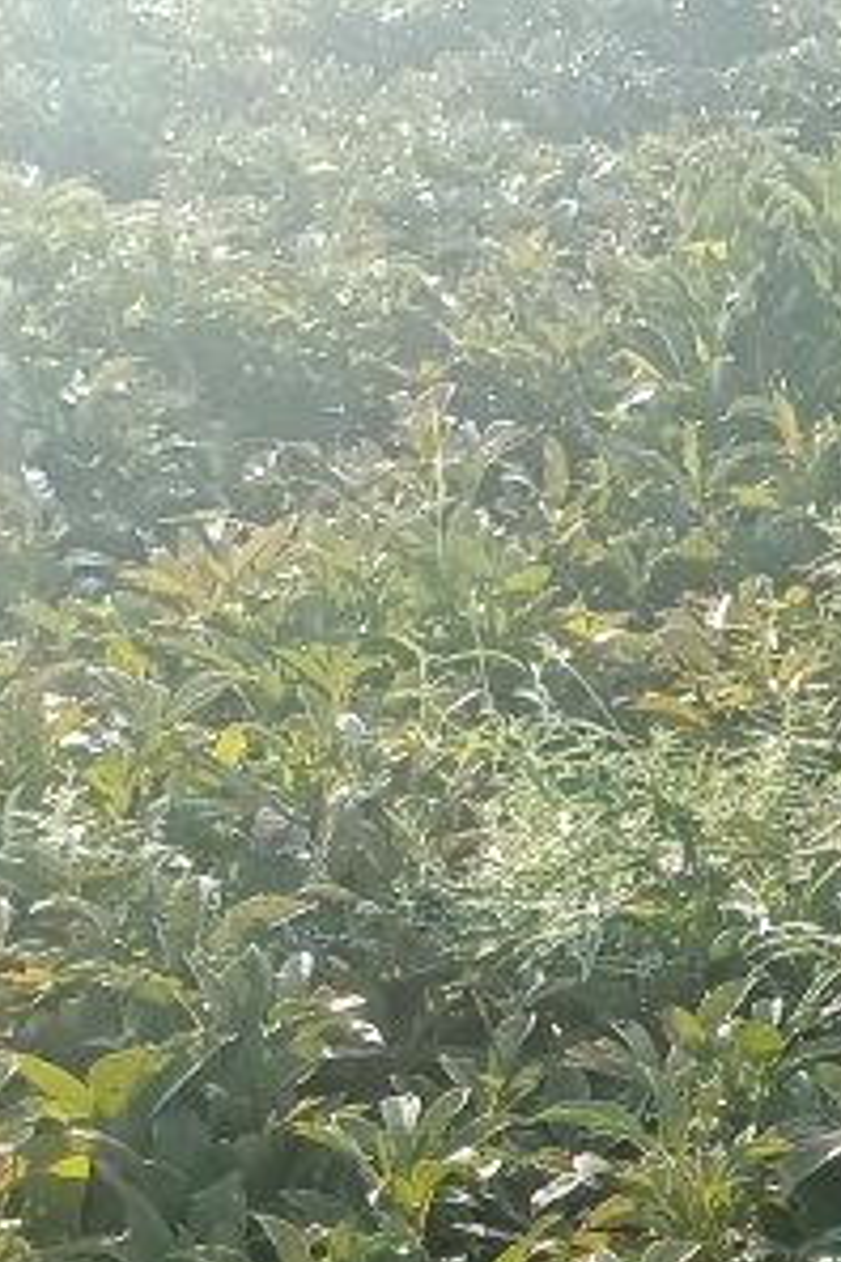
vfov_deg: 18.9
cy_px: 1787
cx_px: 1151
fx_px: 3399
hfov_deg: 13.5
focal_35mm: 97
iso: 101
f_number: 1.8
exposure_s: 1/318
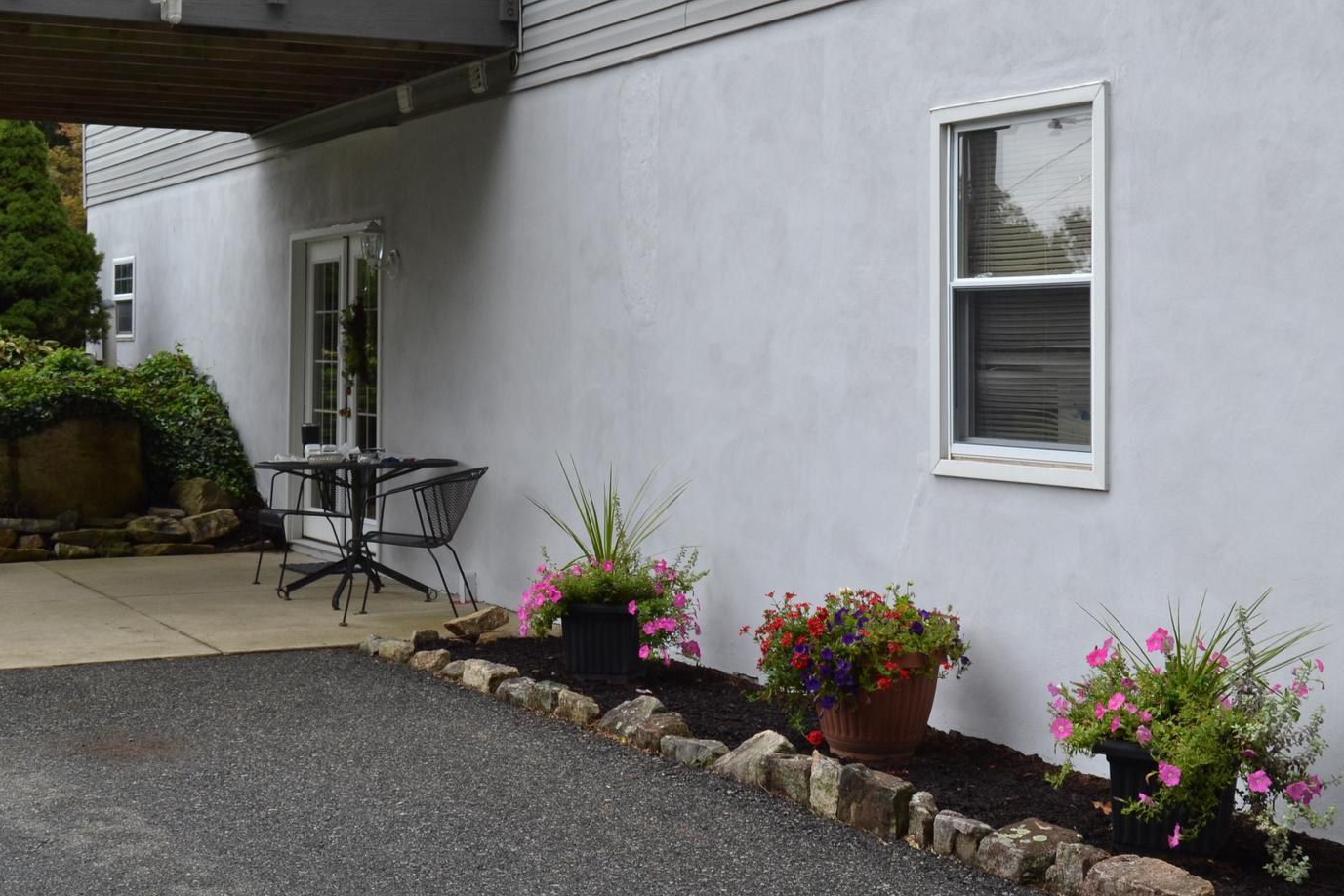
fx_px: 2165
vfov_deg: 23.3
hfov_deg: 34.5
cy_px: 353
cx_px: 722
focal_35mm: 58
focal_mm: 26
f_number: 5.6
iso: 220
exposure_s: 1/125
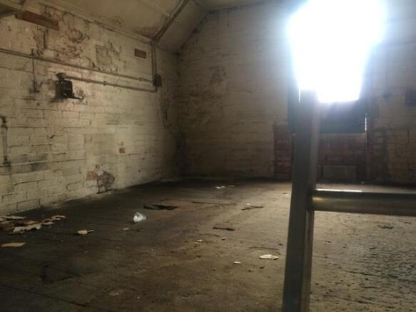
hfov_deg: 61.7
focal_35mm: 29
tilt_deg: -2.1
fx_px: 348
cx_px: 208
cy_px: 156
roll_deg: +3.1
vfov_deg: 48.2
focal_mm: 4.15
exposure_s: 1/30
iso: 125
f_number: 2.2
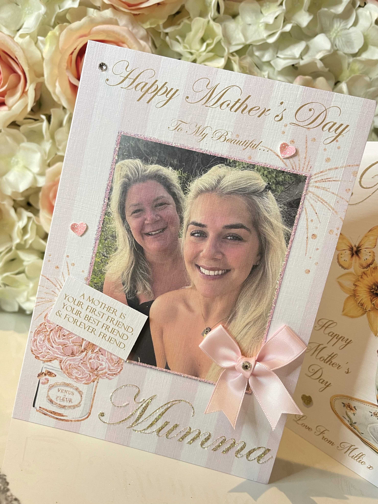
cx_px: 189
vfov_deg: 67.3
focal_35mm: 26
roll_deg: -13.3
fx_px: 379
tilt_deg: -5.7
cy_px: 252
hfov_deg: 53.1
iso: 125
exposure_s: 1/50
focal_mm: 5.1
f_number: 1.6
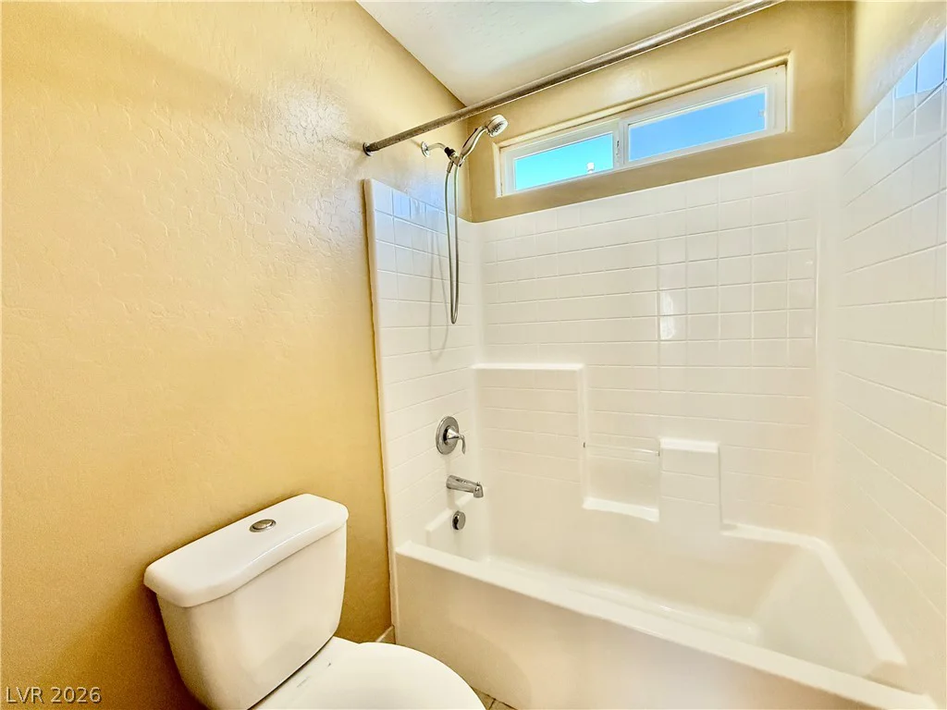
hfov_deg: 102.1
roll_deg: +2.9
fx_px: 383
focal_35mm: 14
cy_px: 355
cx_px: 474
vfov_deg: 85.7
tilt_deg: -3.0
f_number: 2.2
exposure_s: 1/120
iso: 320
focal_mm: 2.22
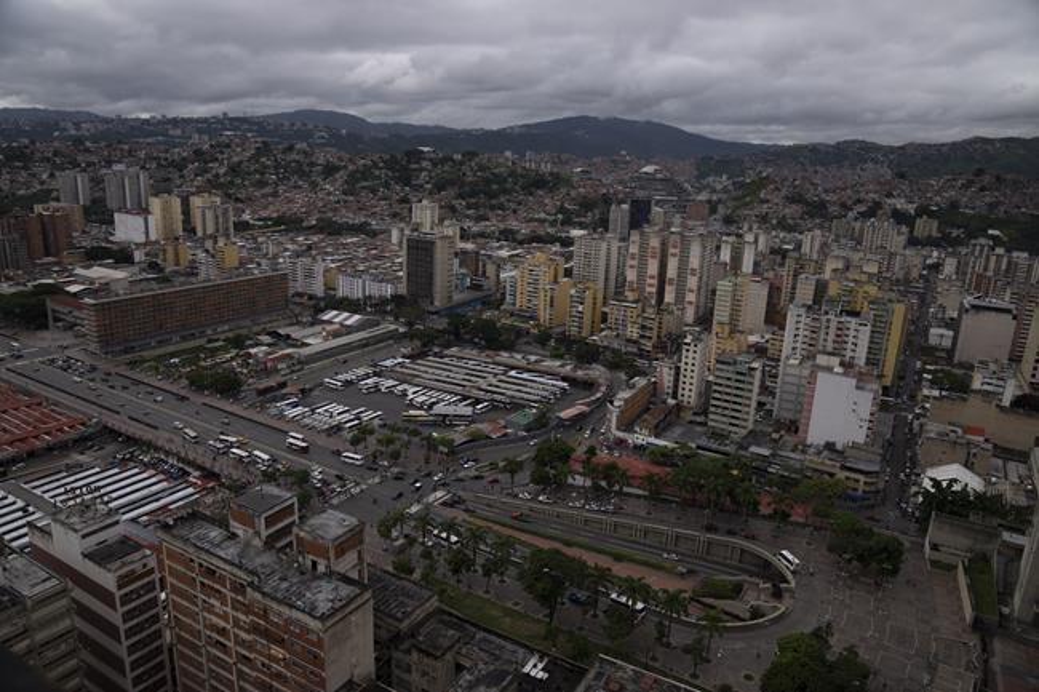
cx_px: 520
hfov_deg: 73.8
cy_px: 346
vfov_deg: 53.1
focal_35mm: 24
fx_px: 692
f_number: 2.8
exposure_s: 1/2000
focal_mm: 24
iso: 100
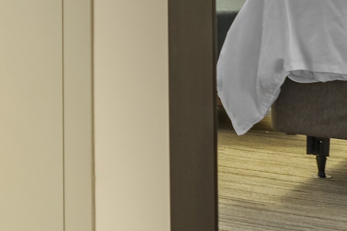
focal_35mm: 157
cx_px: -303
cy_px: -121
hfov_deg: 11.9
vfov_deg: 8.5
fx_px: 1513
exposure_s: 1/13
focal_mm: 28
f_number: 8
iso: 400
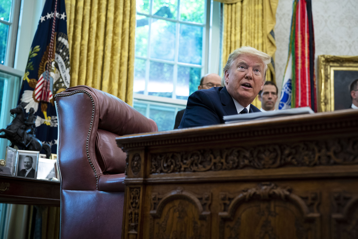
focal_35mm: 50
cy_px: 120
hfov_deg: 39.6
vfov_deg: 27.0
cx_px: 179
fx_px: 497
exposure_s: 1/200
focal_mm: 50
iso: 2500
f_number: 2.8
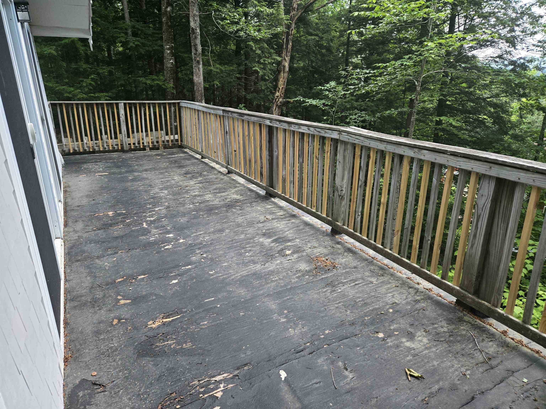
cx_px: 273
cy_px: 204
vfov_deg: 58.9
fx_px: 363
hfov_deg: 73.9
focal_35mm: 23
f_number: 1.8
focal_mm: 5.4
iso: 100
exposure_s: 1/508
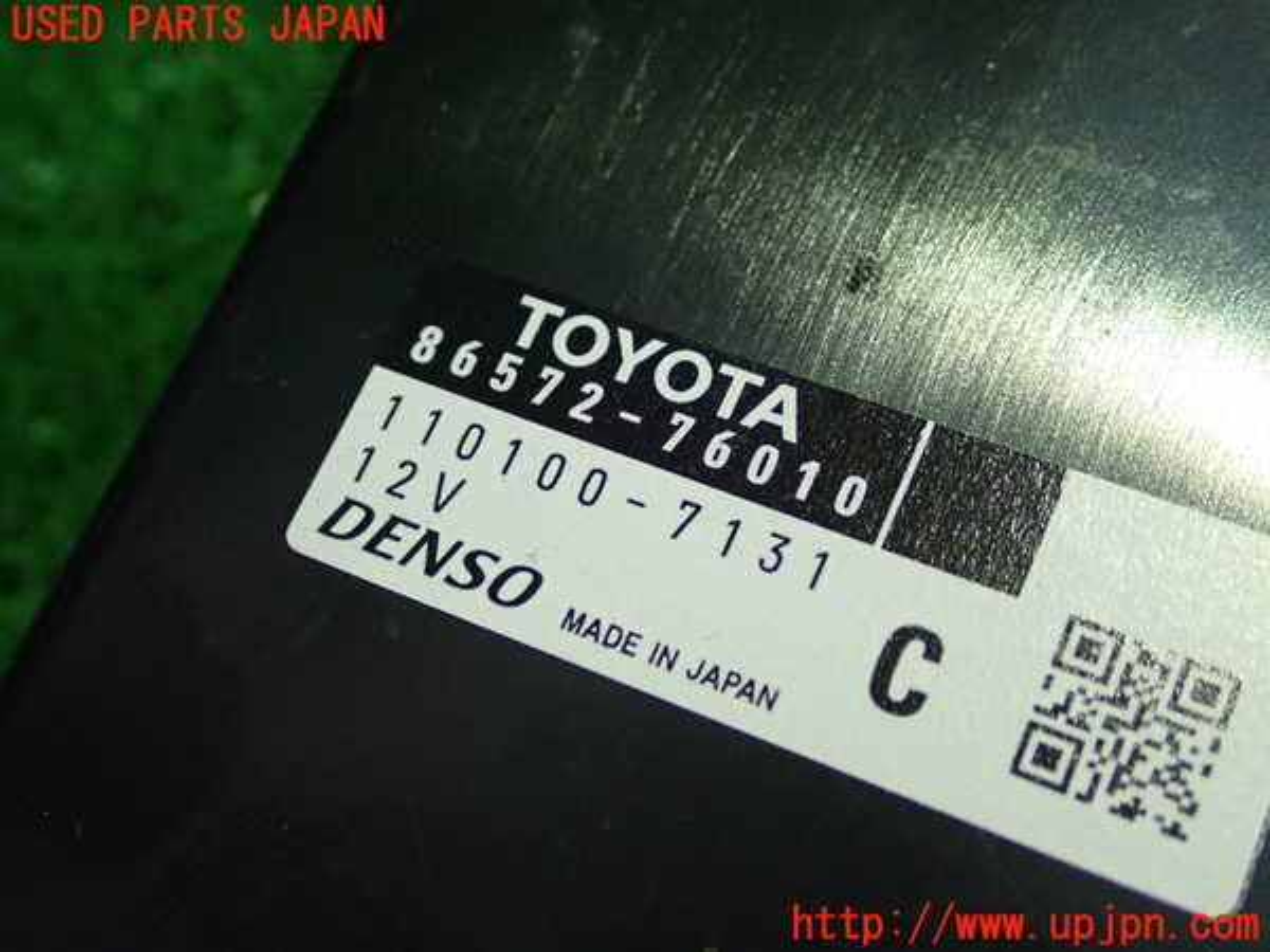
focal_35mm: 54
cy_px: 476
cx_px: 635
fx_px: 1981
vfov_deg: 27.0
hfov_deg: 35.5
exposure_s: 1/40
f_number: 3.3
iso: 800
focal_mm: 9.65
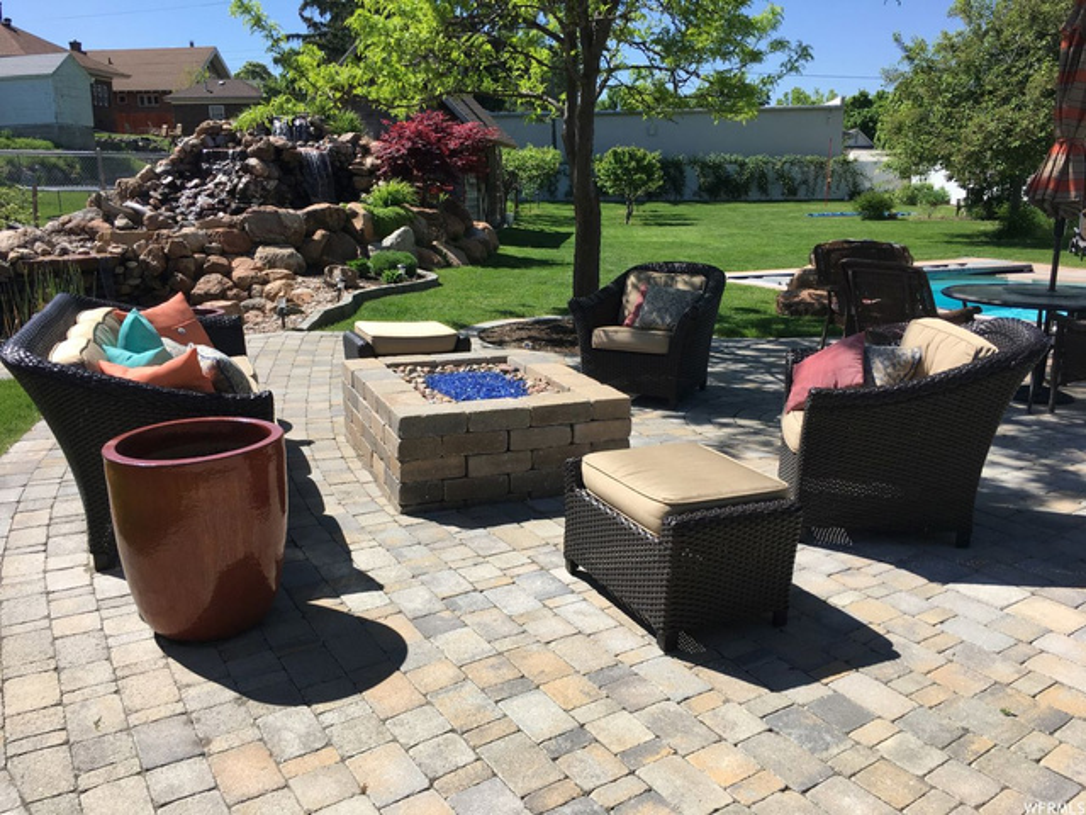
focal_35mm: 29
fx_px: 910
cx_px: 543
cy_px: 408
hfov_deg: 61.7
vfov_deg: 48.2
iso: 25
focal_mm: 4.15
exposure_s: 1/1202
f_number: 2.2
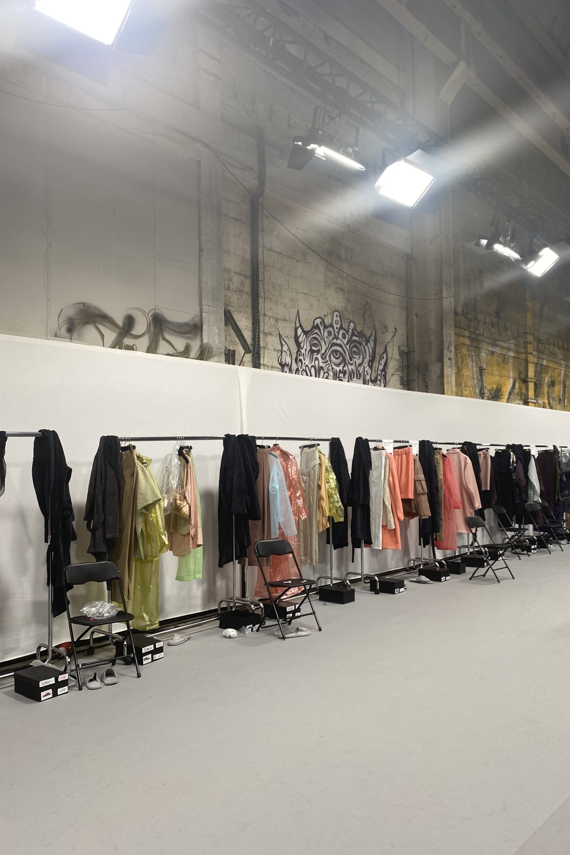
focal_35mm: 28
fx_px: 665
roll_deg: +1.9
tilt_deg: +3.9
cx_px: 328
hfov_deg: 46.3
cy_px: 439
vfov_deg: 65.5
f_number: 1.8
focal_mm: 4.25
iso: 50
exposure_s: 1/100
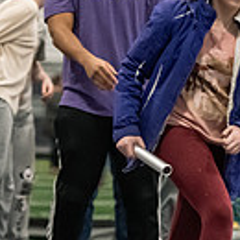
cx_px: 264
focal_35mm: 425
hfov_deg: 4.1
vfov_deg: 4.1
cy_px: 139
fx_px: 3334
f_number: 3.2
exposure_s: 1/400
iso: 4000
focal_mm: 112
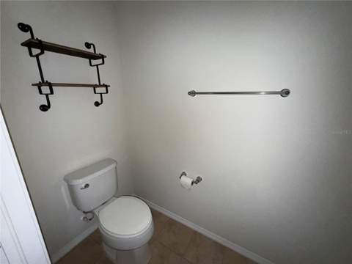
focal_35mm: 14
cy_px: 132
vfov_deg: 85.7
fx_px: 142
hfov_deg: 102.1
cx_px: 176
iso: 125
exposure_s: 1/55
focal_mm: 2.22
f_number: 2.2
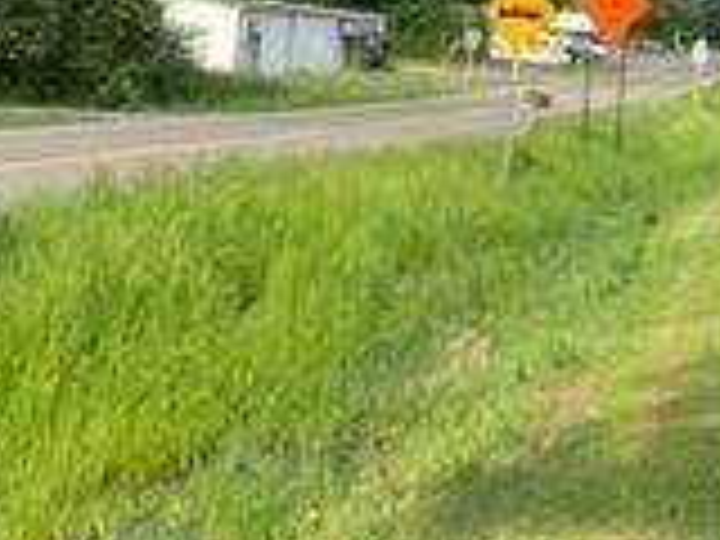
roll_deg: -3.5
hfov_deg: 18.1
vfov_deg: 13.6
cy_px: -189
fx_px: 2163
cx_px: 832
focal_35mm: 104
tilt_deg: +6.2
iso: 32
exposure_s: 1/2315
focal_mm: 4.25
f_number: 1.8
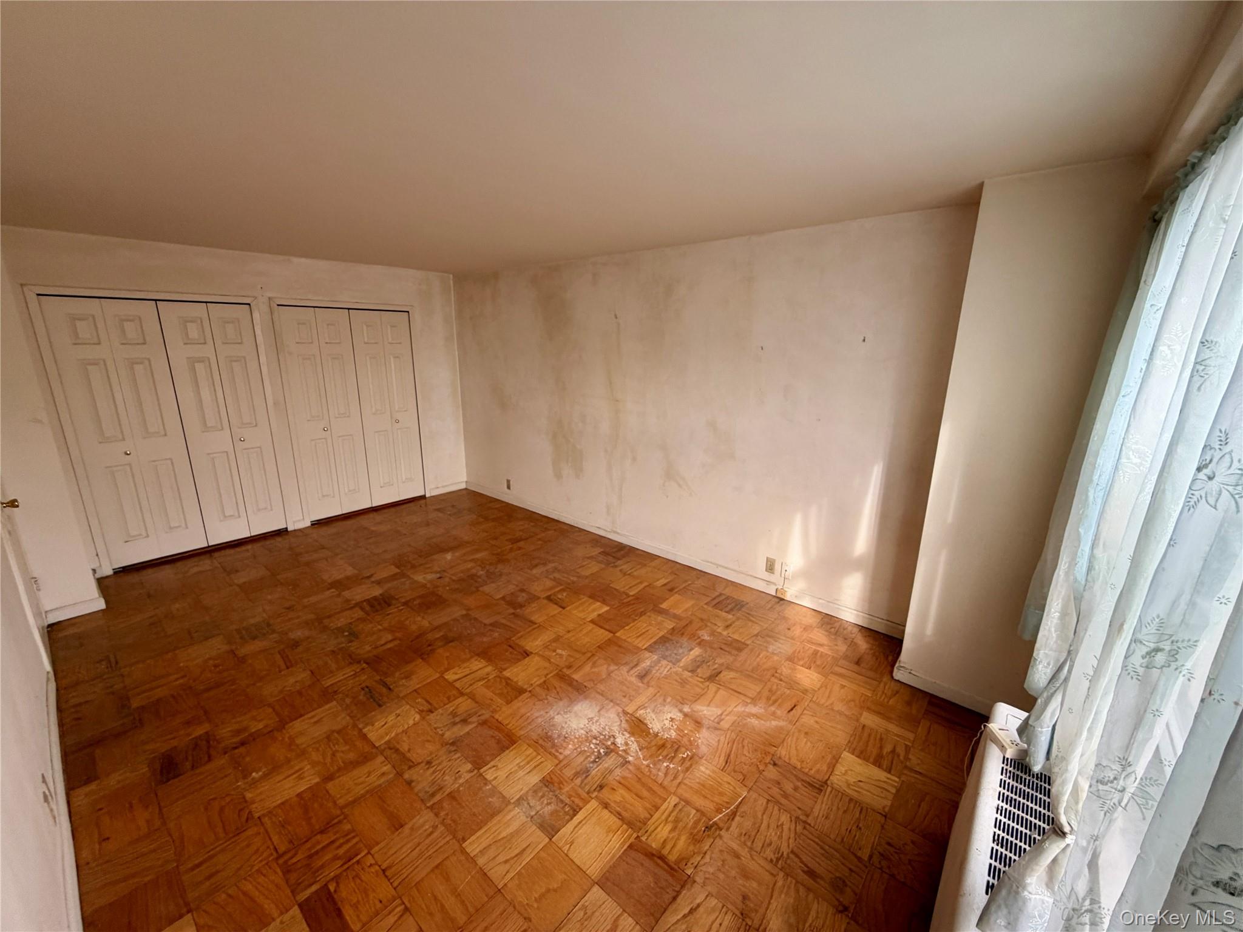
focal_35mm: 14
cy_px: 466
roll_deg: +0.7
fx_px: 503
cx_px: 622
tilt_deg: -13.5
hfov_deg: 102.1
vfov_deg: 85.7
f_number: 2.2
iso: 160
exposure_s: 1/121
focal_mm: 2.22
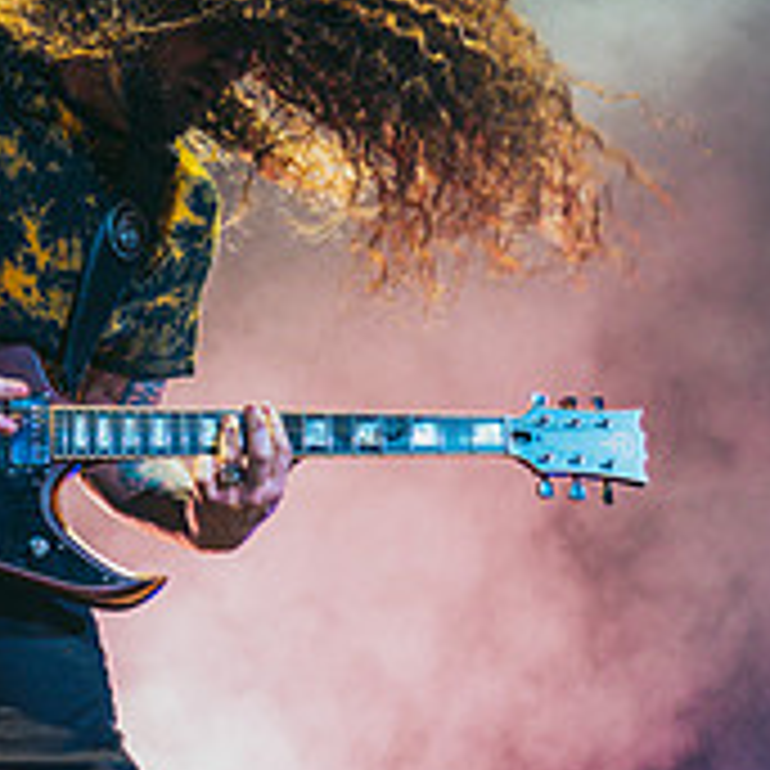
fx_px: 1862
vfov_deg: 23.2
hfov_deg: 22.9
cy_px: 549
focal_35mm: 74
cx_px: 126
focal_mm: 33
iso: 1600
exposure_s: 1/320
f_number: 4
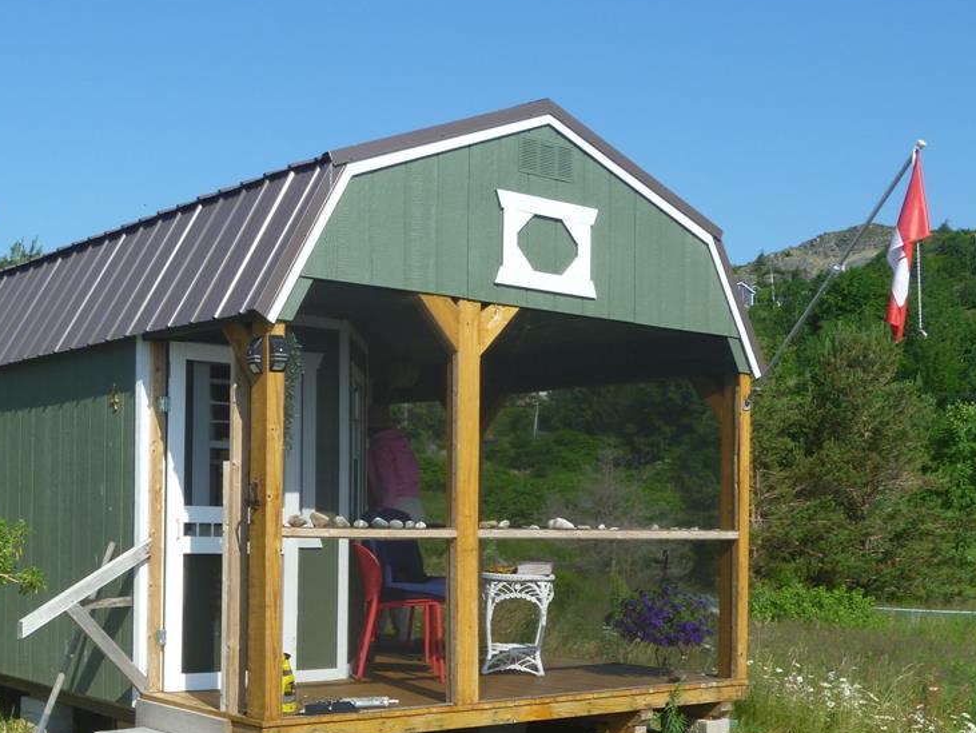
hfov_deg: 38.5
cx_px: 327
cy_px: 493
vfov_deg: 29.5
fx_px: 1382
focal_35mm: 49
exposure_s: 1/200
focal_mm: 6.3
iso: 80
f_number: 5.6
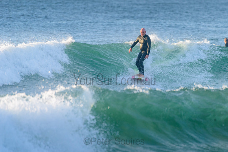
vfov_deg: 2.2
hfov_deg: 3.4
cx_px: 139
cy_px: 61
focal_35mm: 613
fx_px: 3884
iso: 1000
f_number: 5.6
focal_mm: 500
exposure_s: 1/2000
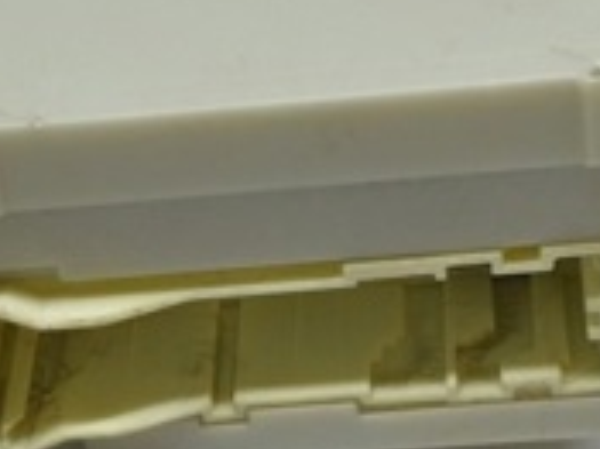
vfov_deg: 9.7
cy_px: 266
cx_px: 216
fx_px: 2646
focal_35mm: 153
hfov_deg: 12.9
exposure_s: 1/60
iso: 400
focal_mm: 29
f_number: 4.2
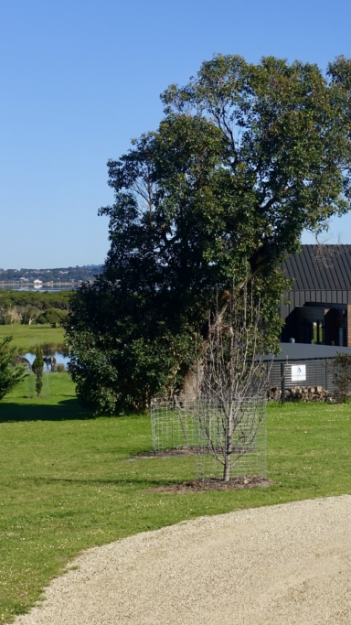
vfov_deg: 26.9
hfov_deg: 14.9
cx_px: 398
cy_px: 313
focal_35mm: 79
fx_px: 1308
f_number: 5.6
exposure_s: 1/640
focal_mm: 18.51
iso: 125
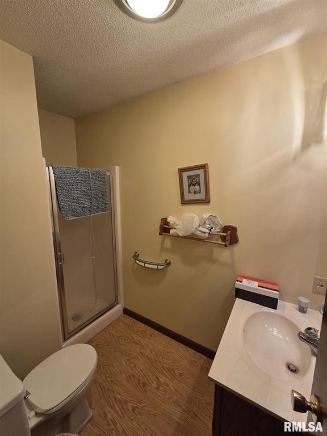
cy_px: 218
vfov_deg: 106.2
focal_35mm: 13
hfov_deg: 89.9
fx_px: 164
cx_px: 164
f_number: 2.2
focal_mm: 2.2
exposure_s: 1/120
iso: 250
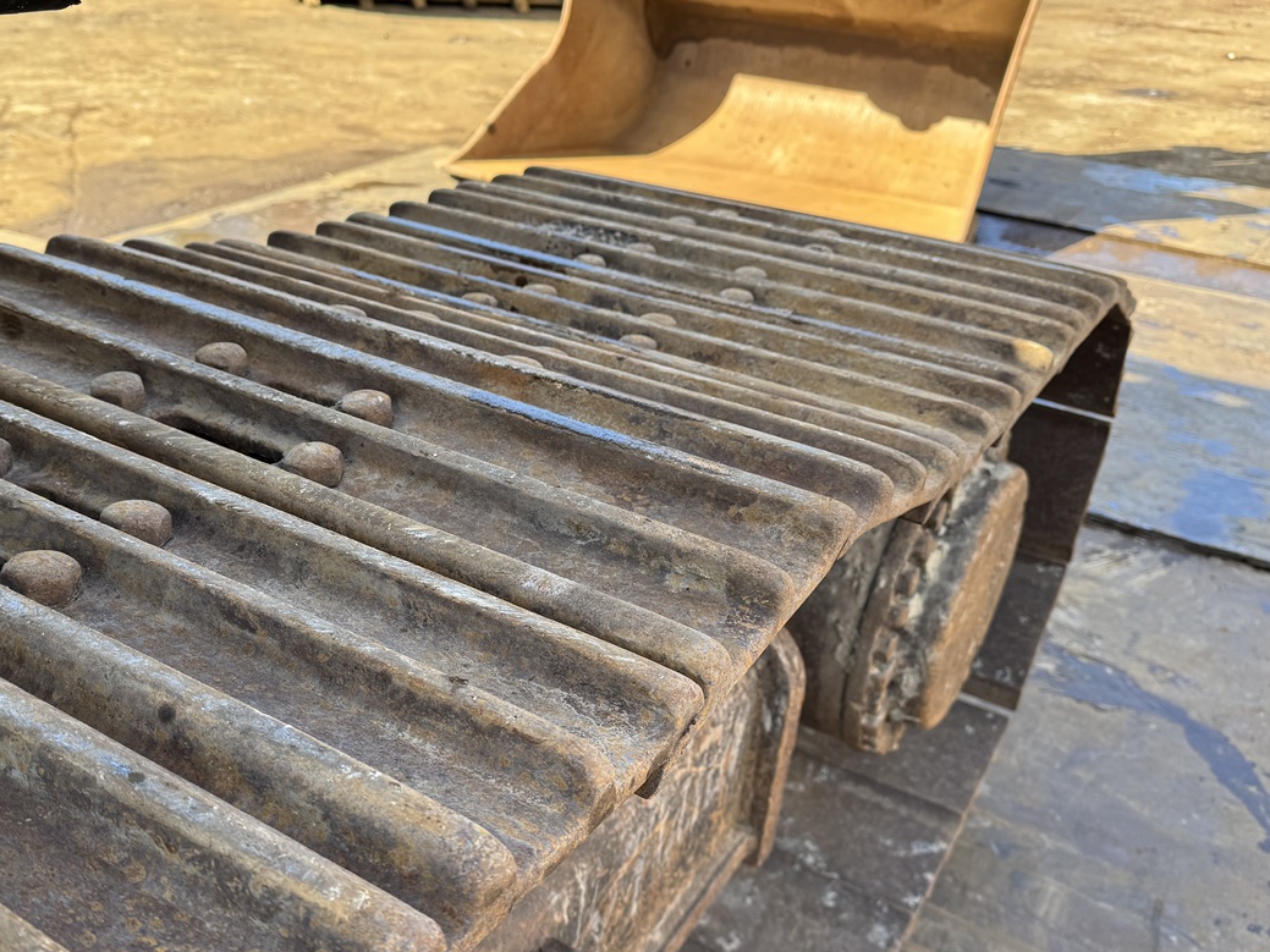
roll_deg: -2.6
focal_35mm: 33
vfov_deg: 42.7
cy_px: 568
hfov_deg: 54.9
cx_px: 507
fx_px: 1211
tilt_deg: -32.2
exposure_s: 1/671
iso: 80
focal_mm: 6.76
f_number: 1.78
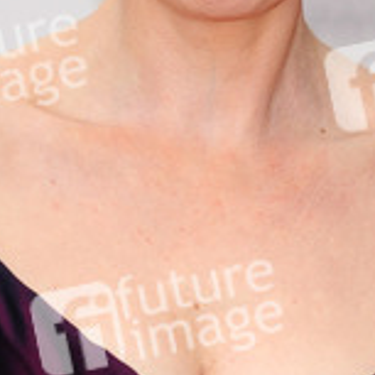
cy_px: -49
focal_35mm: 584
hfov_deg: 3.0
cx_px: 229
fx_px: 7159
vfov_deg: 3.0
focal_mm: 175
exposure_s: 1/200
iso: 320
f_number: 4.5
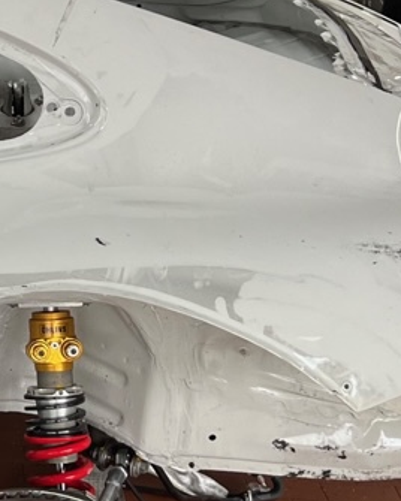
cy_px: 295
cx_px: -144
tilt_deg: -22.9
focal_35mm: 97
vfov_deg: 19.7
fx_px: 1439
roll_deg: -2.0
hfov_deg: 15.0
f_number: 1.5
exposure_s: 1/100
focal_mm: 5.7
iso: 100
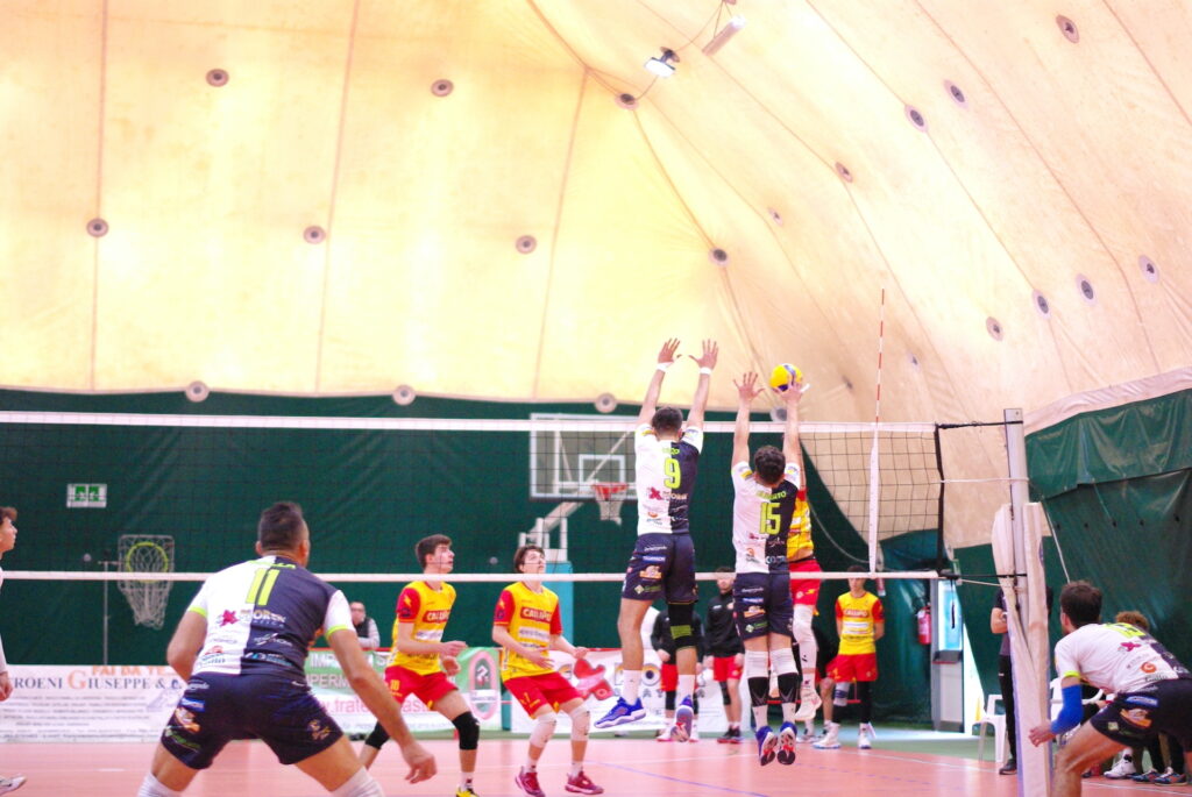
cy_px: 398
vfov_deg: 18.2
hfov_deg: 27.0
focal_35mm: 75
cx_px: 596
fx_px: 2486
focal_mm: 50
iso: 1600
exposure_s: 1/250
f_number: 1.8
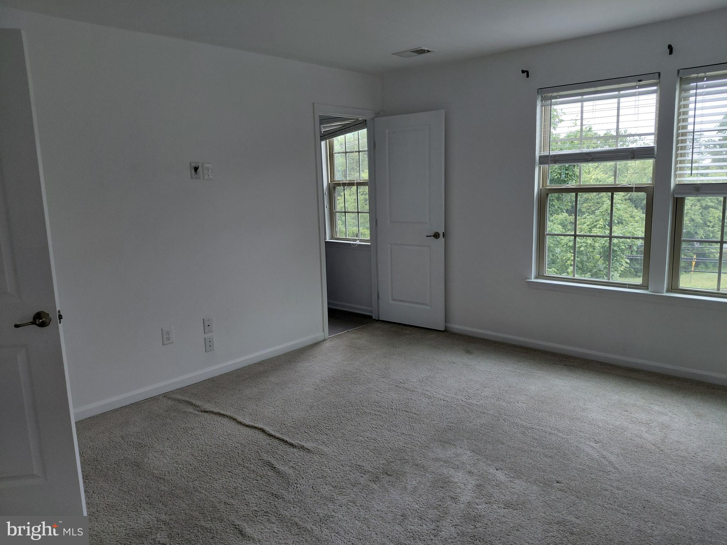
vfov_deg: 54.9
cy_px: 272
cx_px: 364
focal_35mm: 25
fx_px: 525
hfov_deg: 69.4
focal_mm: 4.69
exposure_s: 1/60
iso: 160
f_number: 1.8
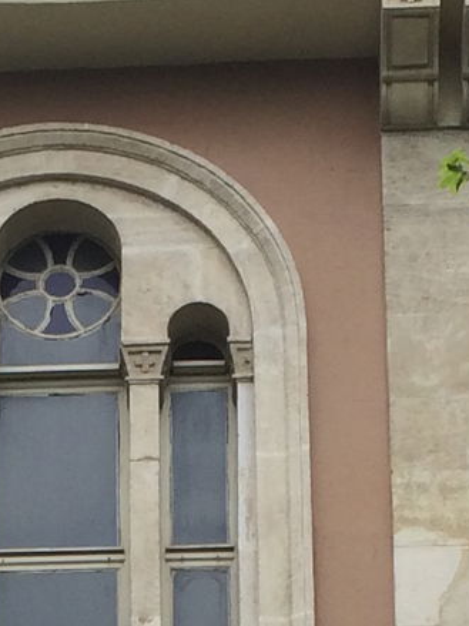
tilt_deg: +21.2
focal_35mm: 169
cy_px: 1117
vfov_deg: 11.0
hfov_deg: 8.8
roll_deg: +0.2
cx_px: 56
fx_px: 3054
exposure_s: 1/1001
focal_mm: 4.15
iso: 32
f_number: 2.2
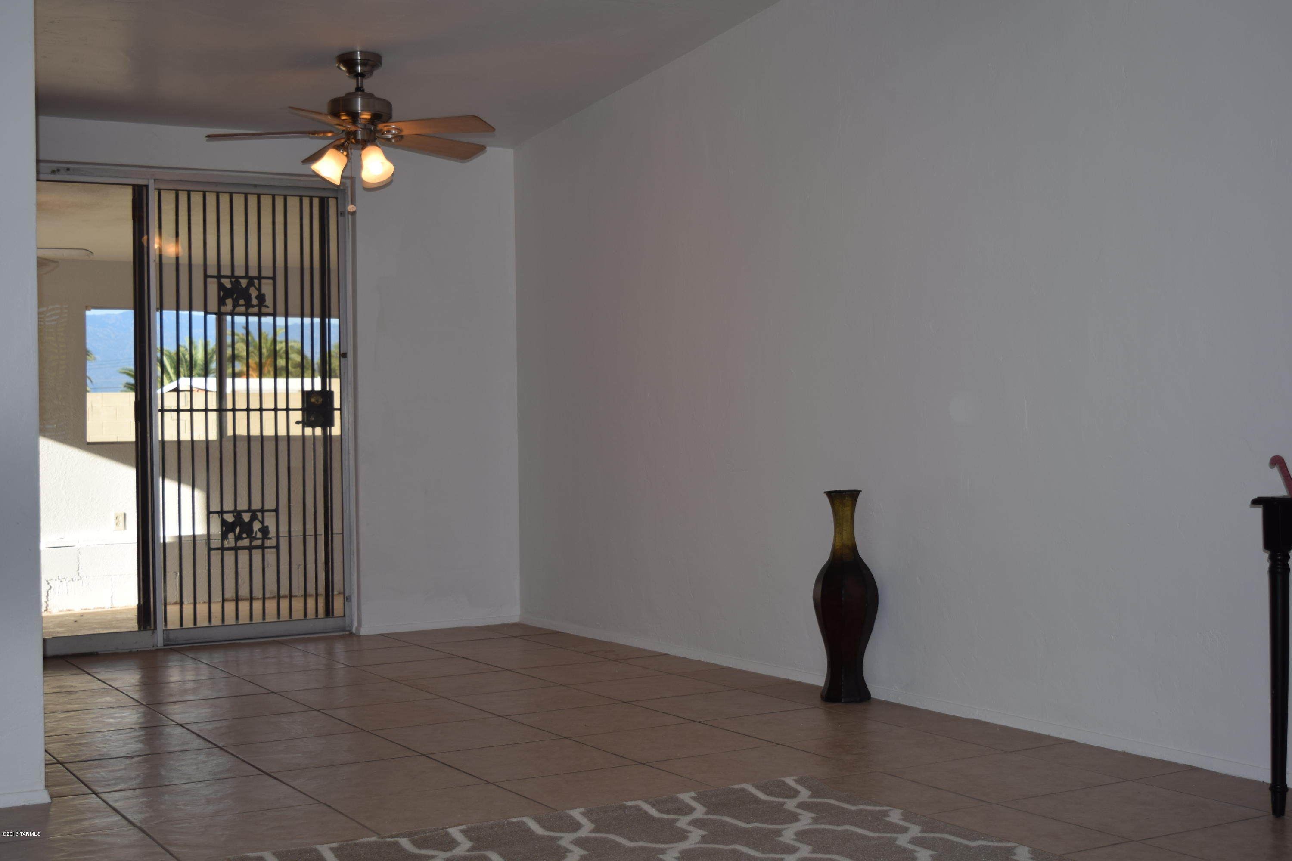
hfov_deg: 41.1
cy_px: 430
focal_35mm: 48
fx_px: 1723
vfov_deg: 28.1
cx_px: 646
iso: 100
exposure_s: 1/200
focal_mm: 32
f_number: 4.5
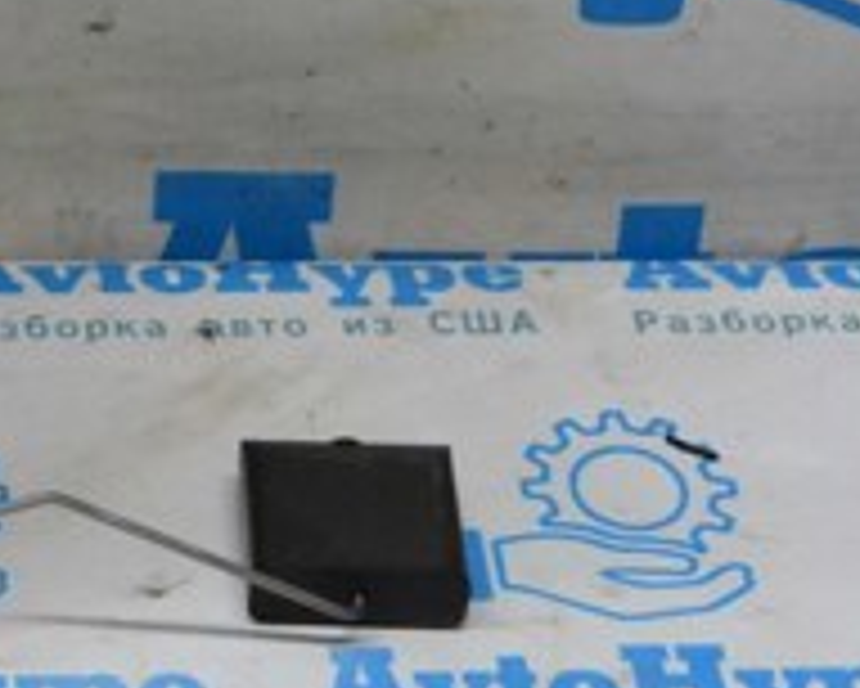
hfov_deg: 11.9
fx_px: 4075
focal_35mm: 160
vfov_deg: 9.5
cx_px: -90
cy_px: -189
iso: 2800
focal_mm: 34
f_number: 5
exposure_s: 1/500
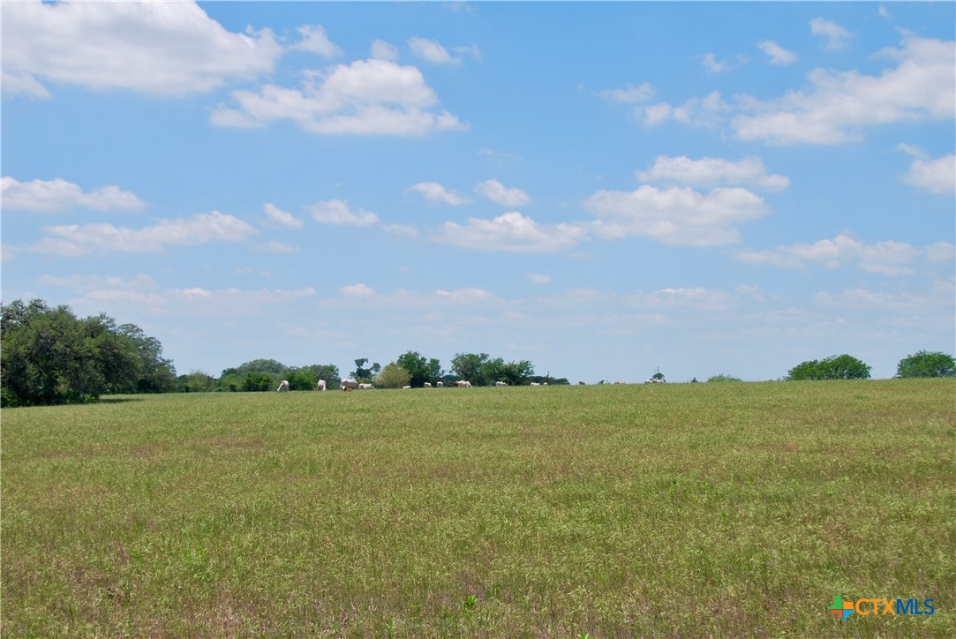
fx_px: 1435
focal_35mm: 54
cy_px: 320
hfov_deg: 36.8
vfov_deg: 25.1
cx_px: 478
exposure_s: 1/320
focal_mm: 36
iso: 100
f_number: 9
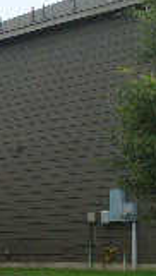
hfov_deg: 7.2
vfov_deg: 13.4
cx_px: -192
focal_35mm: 160
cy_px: 213
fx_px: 1172
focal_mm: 6.1
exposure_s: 1/320
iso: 80
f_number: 2.8
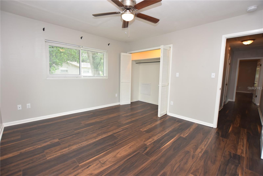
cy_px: 88
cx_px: 132
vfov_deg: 77.3
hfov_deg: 100.4
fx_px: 110
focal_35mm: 15
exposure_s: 1/60
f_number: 4
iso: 320
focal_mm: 10
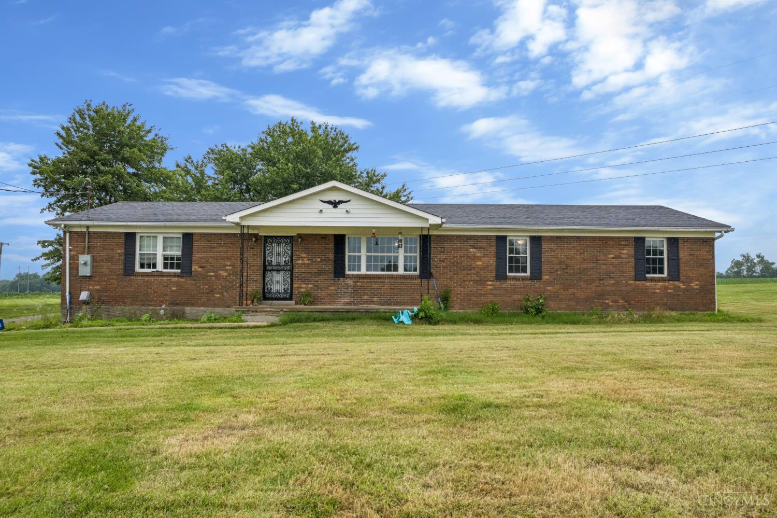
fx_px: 475
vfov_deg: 57.2
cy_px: 259
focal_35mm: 22
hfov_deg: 78.6
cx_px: 388
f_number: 2.8
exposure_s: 1/1250
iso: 100
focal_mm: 8.4
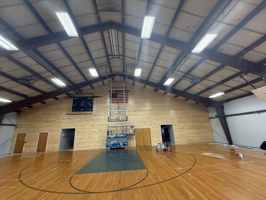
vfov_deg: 85.7
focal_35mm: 14
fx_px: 108
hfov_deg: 102.1
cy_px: 100
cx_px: 133
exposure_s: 1/99
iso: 250
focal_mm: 2.22
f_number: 2.2
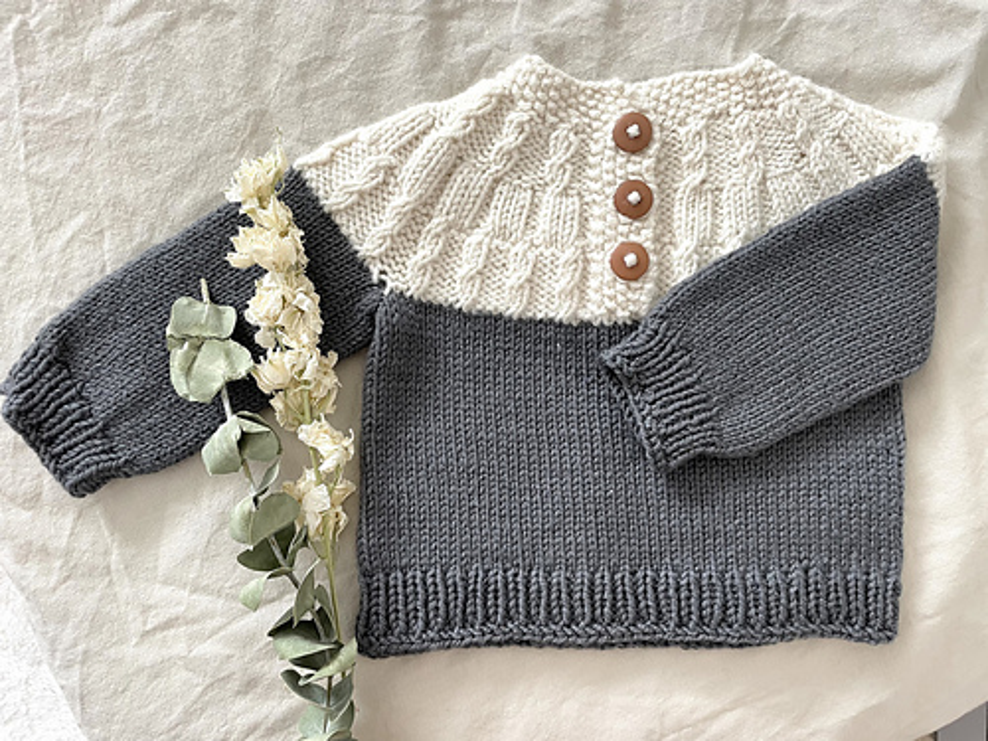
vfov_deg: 53.1
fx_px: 742
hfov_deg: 67.3
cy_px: 370
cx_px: 494
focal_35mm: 26
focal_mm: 4.2
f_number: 1.6
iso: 125
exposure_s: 1/60
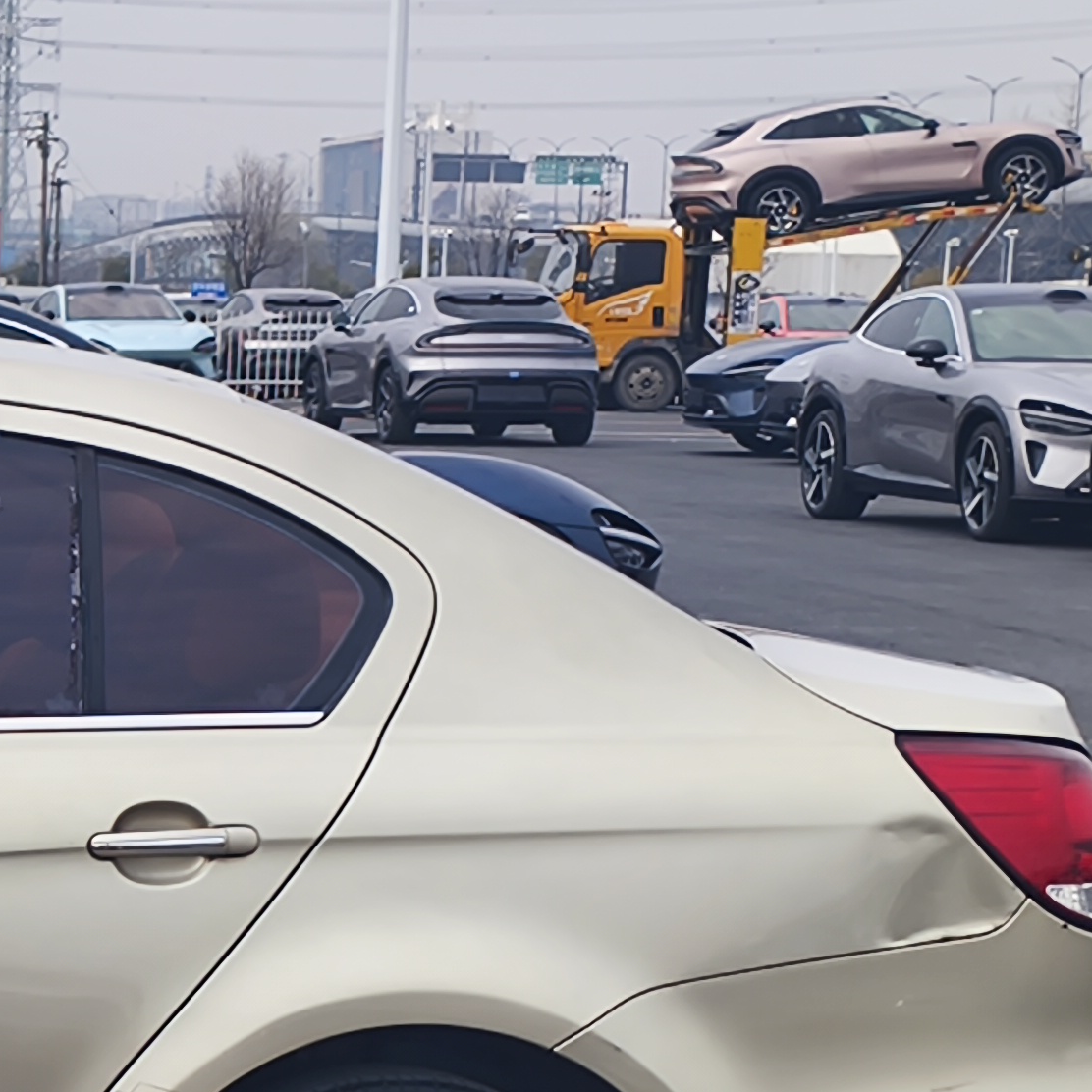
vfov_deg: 12.4
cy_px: 988
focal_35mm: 140
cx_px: -758
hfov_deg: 11.7
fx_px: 4997
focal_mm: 5.84
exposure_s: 1/1339
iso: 80
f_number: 1.6
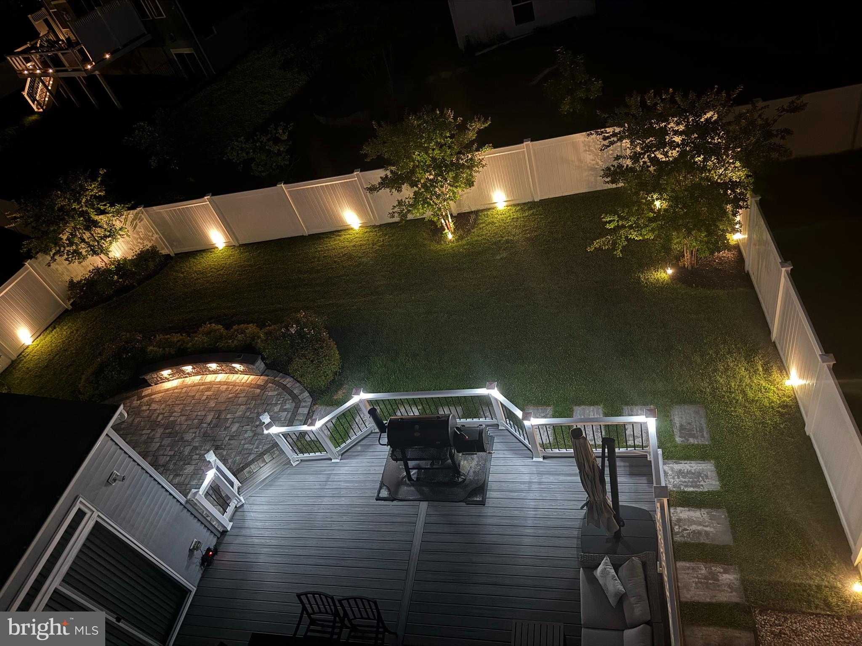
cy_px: 323
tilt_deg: -41.4
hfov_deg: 71.6
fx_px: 598
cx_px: 431
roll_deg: +21.2
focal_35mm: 24
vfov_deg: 56.8
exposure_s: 1/5
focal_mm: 6.76
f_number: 1.78
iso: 1600
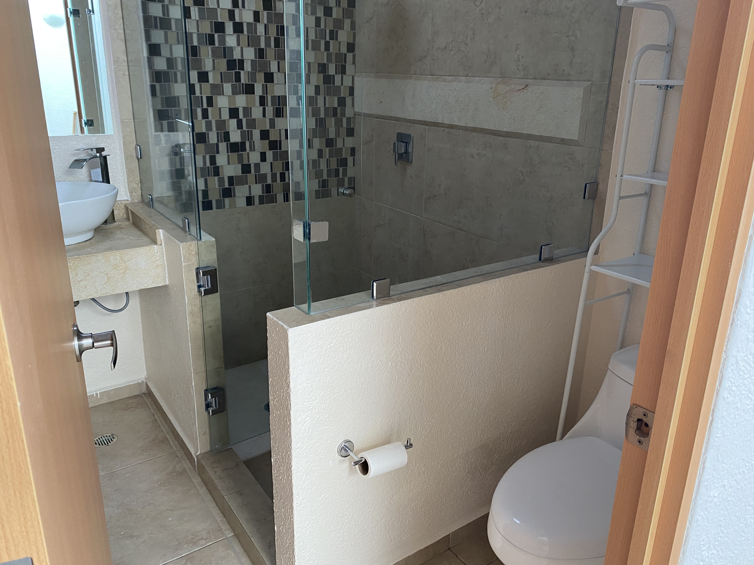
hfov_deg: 65.3
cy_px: 272
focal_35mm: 27
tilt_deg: -17.2
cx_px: 386
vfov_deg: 51.3
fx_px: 588
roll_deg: -2.0
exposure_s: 1/69
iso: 125
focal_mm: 4.25
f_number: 1.8
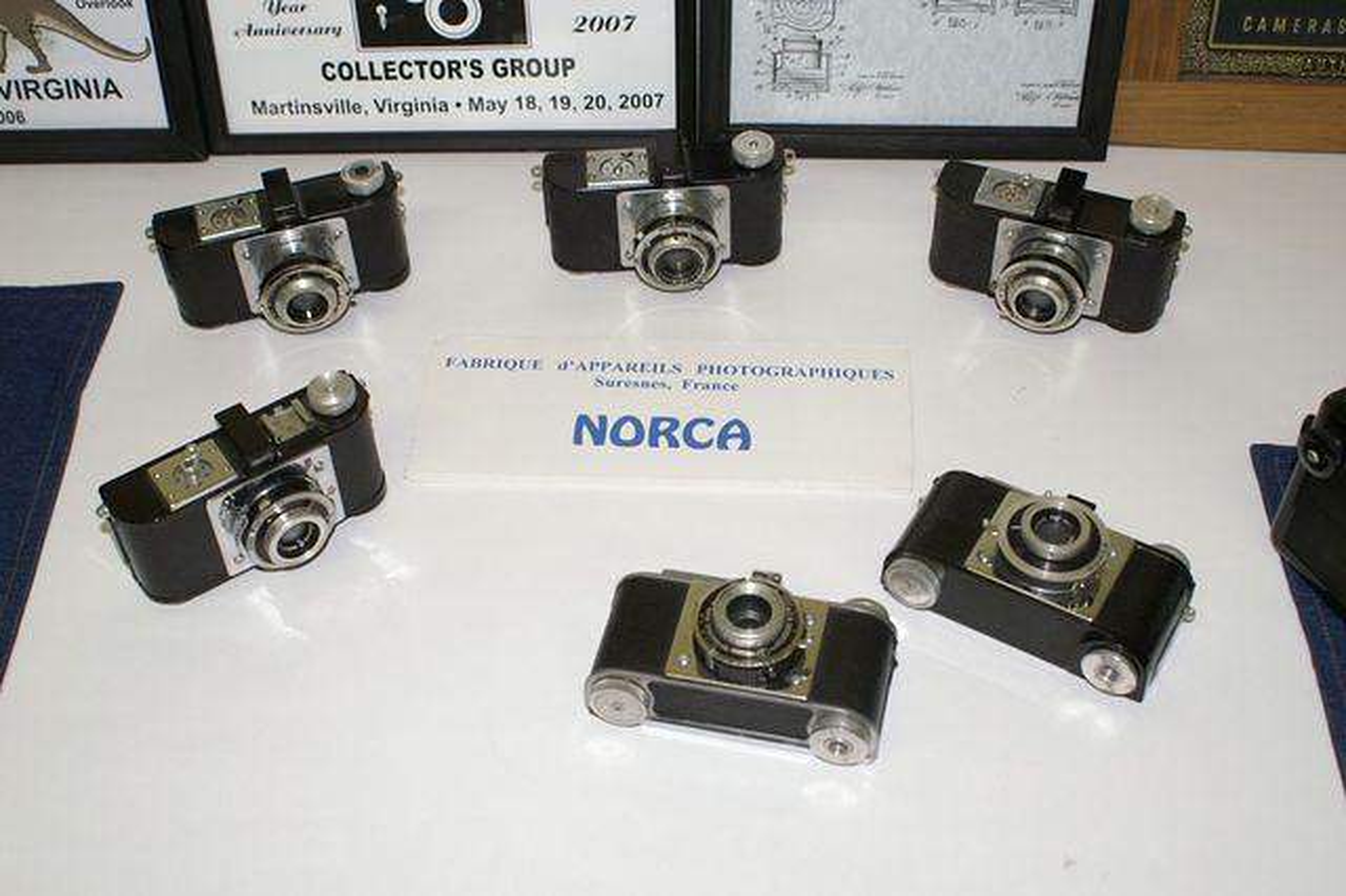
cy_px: 448
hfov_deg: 43.6
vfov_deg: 29.8
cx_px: 673
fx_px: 1682
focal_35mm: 45
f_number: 5.6
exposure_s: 1/60
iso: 400
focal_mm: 30
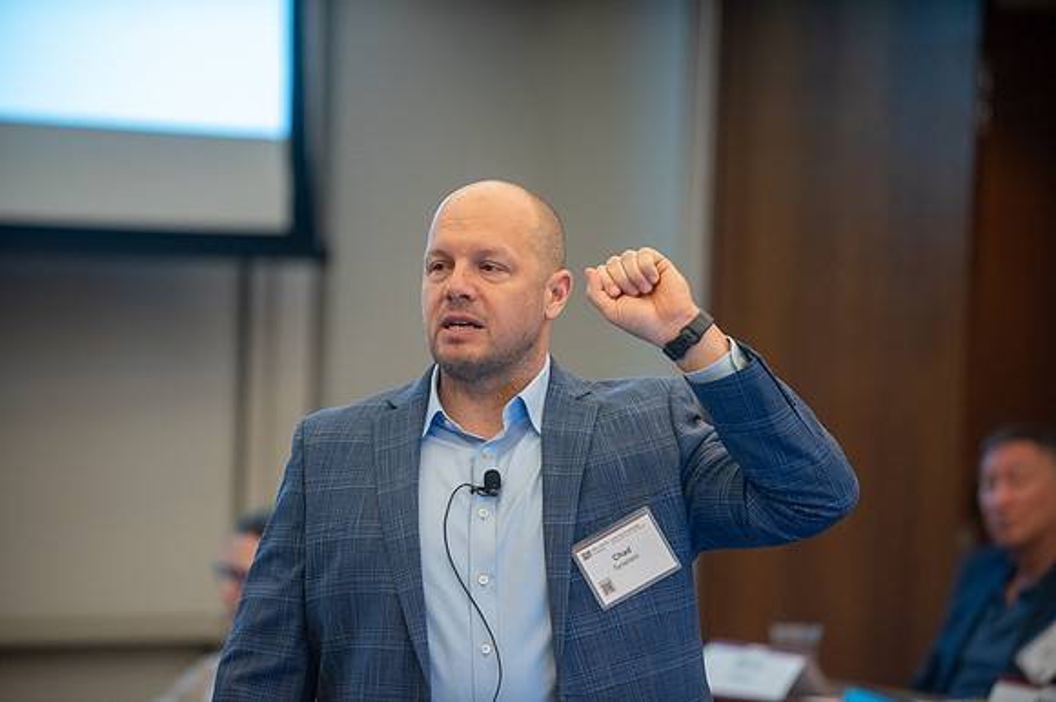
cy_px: 351
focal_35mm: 190
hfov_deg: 10.8
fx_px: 5576
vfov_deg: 7.2
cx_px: 528
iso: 2000
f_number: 2.8
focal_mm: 190
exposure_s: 1/160
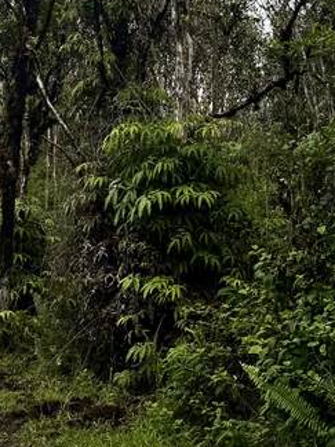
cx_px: 197
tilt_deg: +17.7
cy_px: -43
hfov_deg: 20.7
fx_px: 918
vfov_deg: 25.5
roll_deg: -1.2
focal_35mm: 71
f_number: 1.78
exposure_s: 1/3953
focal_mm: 6.76
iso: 80
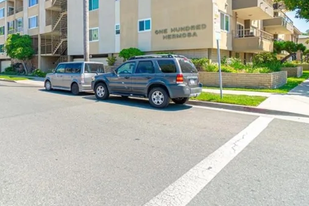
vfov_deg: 49.3
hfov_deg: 70.0
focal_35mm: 25
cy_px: 53
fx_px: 214
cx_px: 110
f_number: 7.1
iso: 100
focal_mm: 10
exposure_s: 1/125
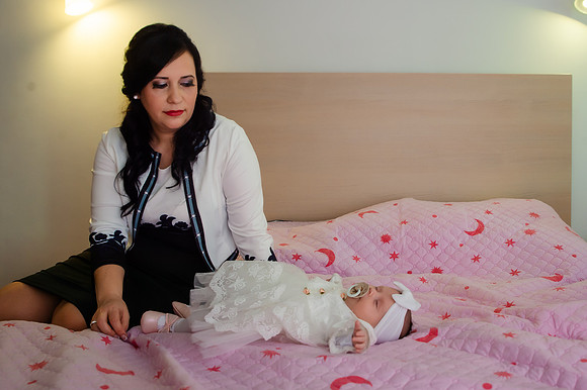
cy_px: 148
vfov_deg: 32.8
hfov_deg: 47.4
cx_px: 371
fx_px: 661
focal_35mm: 41
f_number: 4.5
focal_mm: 32
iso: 200
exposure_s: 1/125
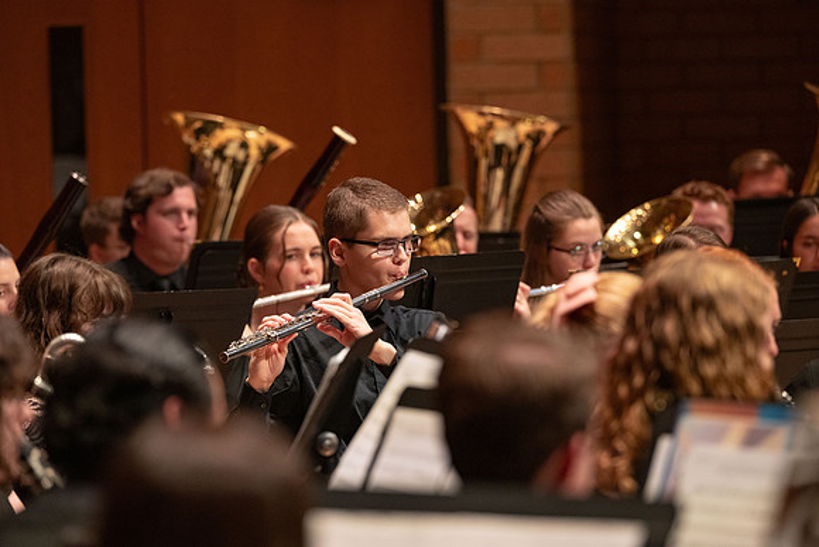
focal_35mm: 200
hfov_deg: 10.3
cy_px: 274
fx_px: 4551
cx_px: 410
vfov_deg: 6.9
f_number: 4
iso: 2500
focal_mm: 200
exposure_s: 1/500
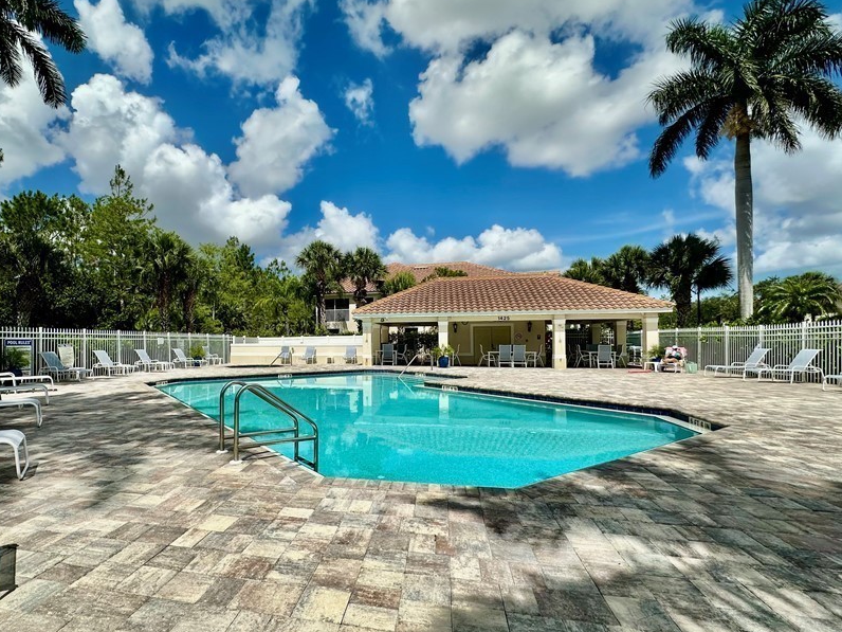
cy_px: 336
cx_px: 343
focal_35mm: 18
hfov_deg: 86.8
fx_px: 438
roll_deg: +0.6
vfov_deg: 71.5
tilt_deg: +1.0
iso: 50
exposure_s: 1/4651
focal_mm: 2.22
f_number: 2.2
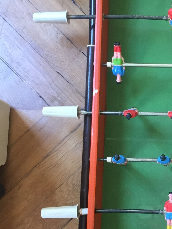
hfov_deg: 19.5
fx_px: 470
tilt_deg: -80.8
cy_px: 153
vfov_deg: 27.2
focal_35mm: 71
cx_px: 207
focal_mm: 4.15
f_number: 2.2
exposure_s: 1/33
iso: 125
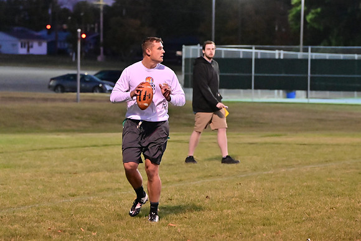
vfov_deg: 7.6
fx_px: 1805
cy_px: 120
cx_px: 180
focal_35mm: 180
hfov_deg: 11.4
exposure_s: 1/400
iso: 6400
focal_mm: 120
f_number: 4
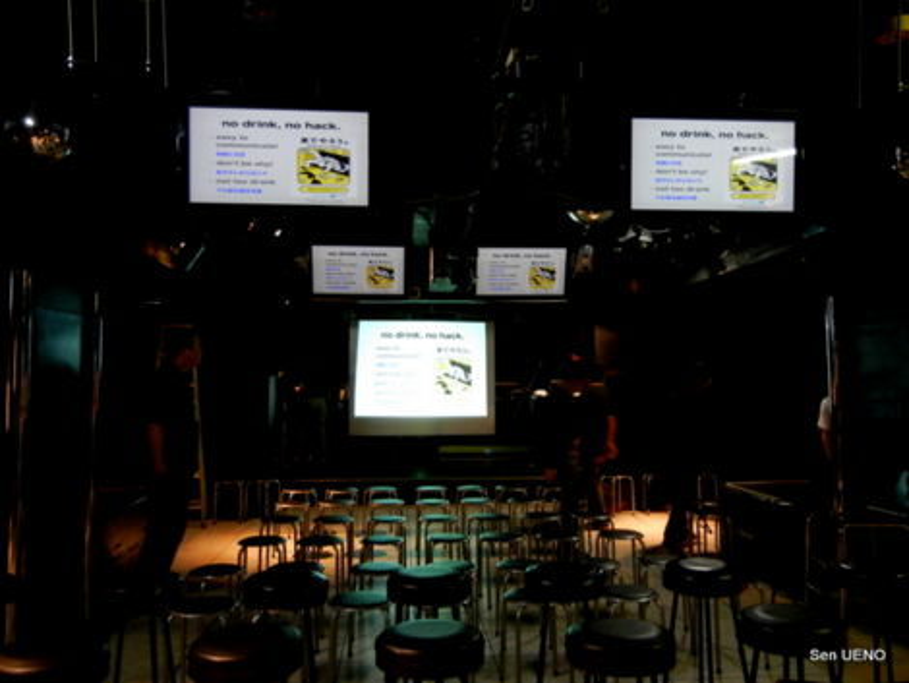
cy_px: 342
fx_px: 788
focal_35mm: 30
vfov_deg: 46.8
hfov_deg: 59.9
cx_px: 454
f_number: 3.5
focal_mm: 5.4
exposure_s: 1/11.8
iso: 400
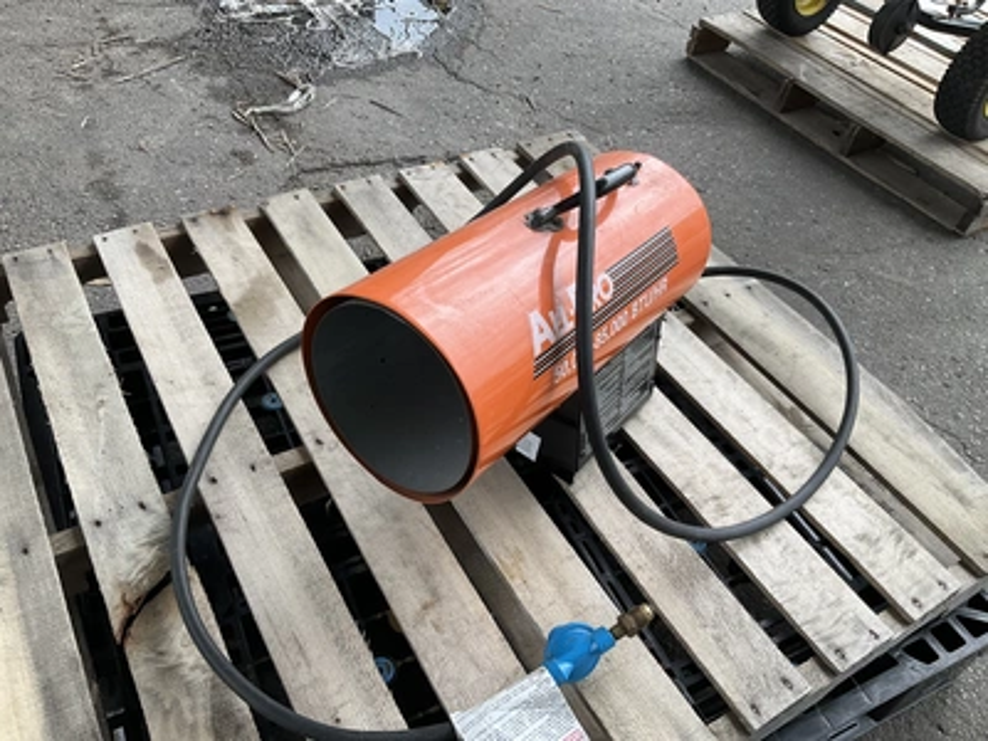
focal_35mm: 29
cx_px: 494
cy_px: 370
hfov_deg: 61.7
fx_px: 828
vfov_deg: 48.2
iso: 25
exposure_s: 1/340
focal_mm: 3
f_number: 1.8
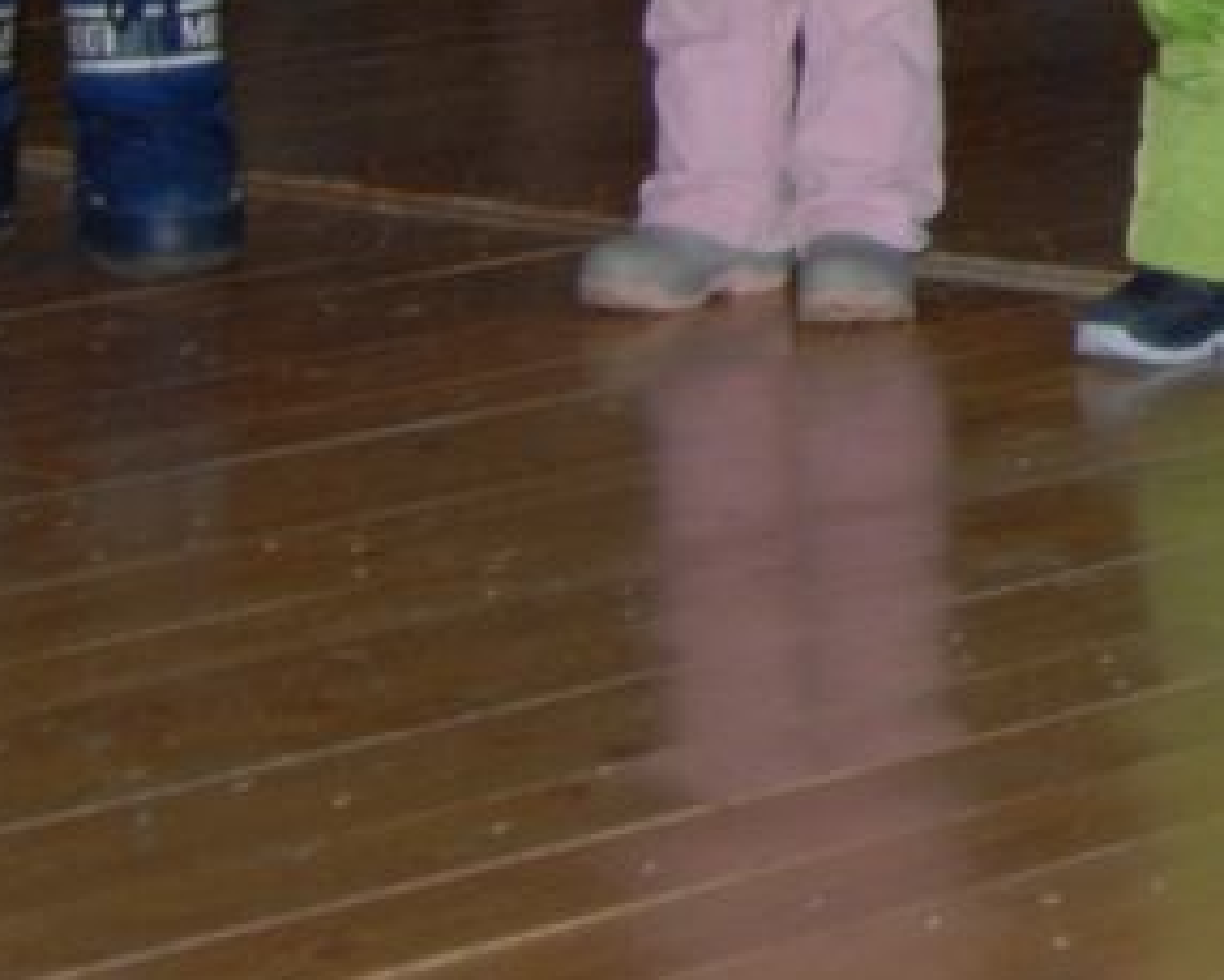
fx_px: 6849
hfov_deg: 9.2
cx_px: 2850
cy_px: -674
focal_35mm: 189
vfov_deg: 8.0
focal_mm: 24
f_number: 3.5
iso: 250
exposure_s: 1/60
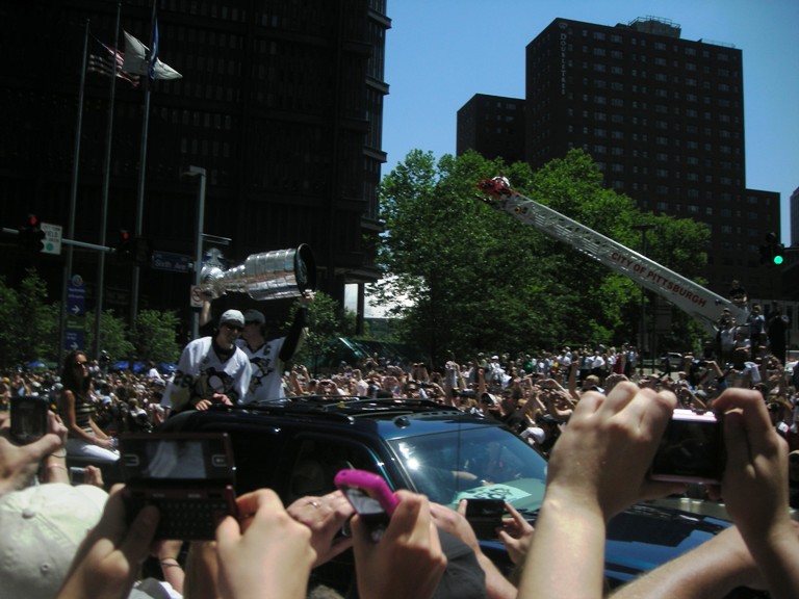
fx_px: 808
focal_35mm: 35
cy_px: 300
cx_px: 400
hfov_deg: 52.6
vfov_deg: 40.7
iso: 50
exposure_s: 1/573
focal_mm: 5.7
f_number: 5.7
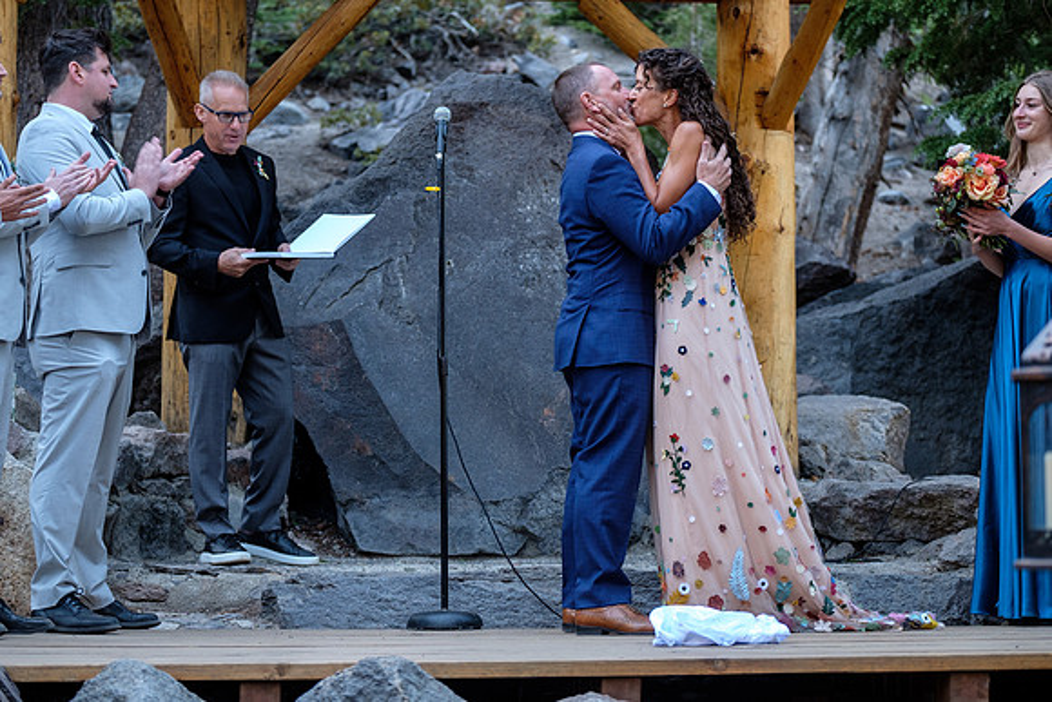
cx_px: 526
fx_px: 2572
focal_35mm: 88
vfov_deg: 15.5
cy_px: 351
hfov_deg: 23.1
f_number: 3.2
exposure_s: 1/90
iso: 640
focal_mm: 58.7
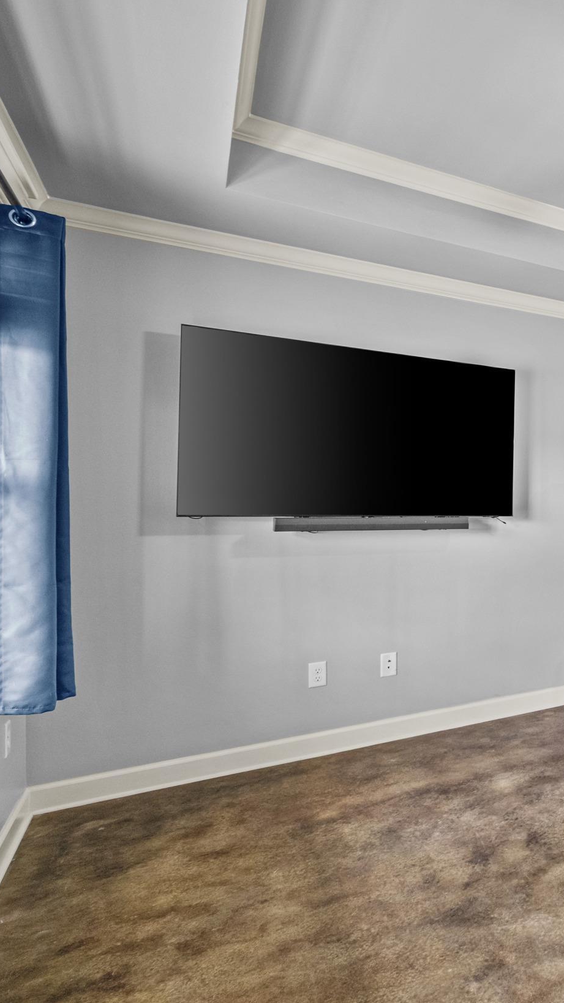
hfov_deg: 33.4
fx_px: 638
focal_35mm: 24
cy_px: 505
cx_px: 750
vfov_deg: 76.3
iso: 800
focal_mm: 10
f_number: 7.1
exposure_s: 1/1.25
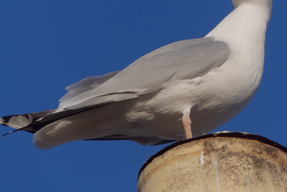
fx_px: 8365
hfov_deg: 2.0
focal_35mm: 1049
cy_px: 59
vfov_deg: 1.3
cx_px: 154
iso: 100
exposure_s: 1/1000
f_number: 4
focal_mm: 108
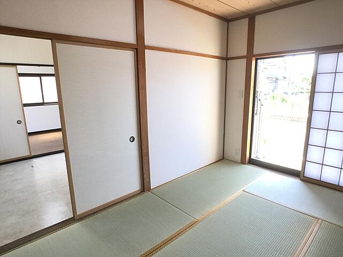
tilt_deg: -11.3
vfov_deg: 45.4
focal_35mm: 31
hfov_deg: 58.4
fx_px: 307
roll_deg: +1.3
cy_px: 128
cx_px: 172
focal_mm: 3.3
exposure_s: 1/40
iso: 25
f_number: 2.4
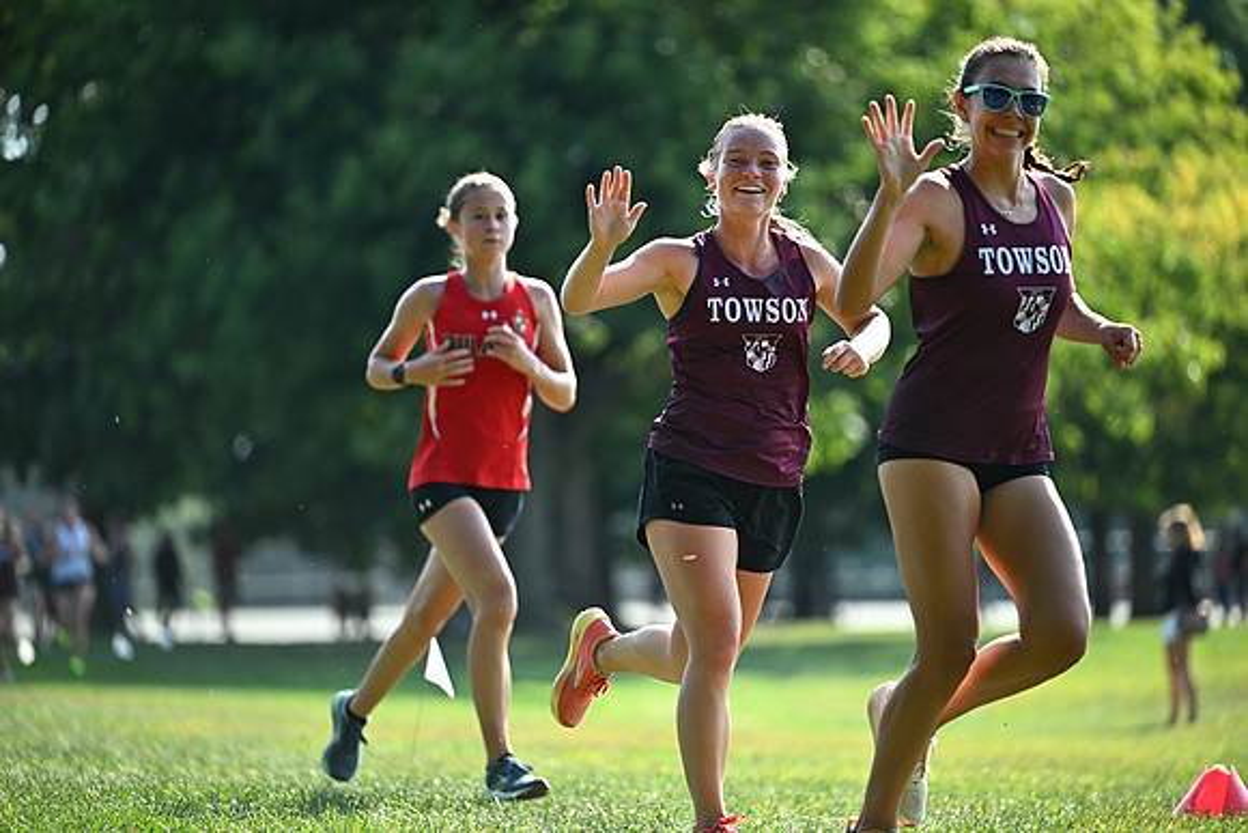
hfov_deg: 12.1
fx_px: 5894
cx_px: 624
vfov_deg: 8.1
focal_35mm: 170
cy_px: 416
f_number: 2.8
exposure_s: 1/1600
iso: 360
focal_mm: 170
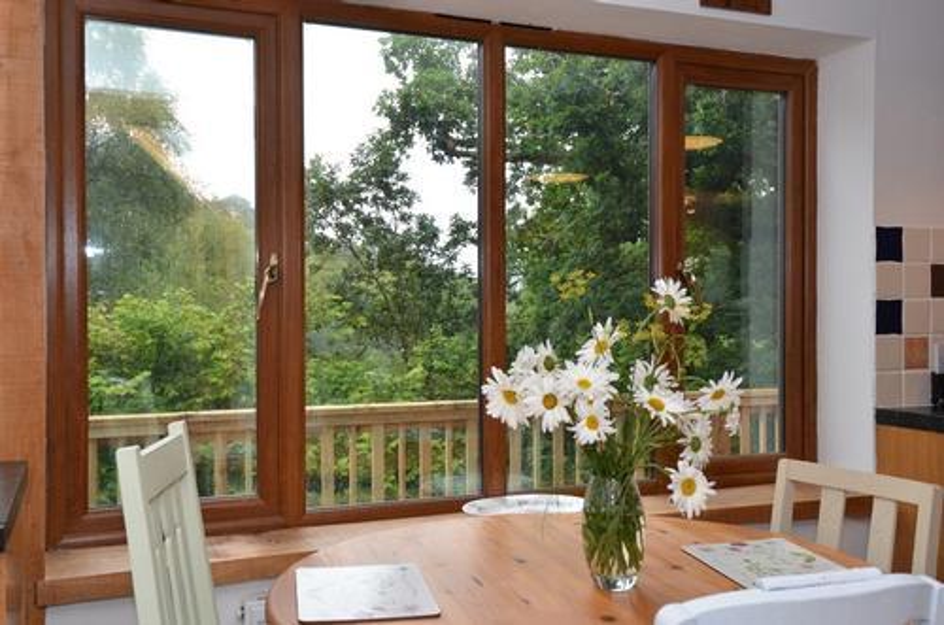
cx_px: 472
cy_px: 312
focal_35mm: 36
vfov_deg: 36.7
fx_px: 942
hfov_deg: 53.2
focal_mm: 24
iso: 640
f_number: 6.3
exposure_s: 1/160
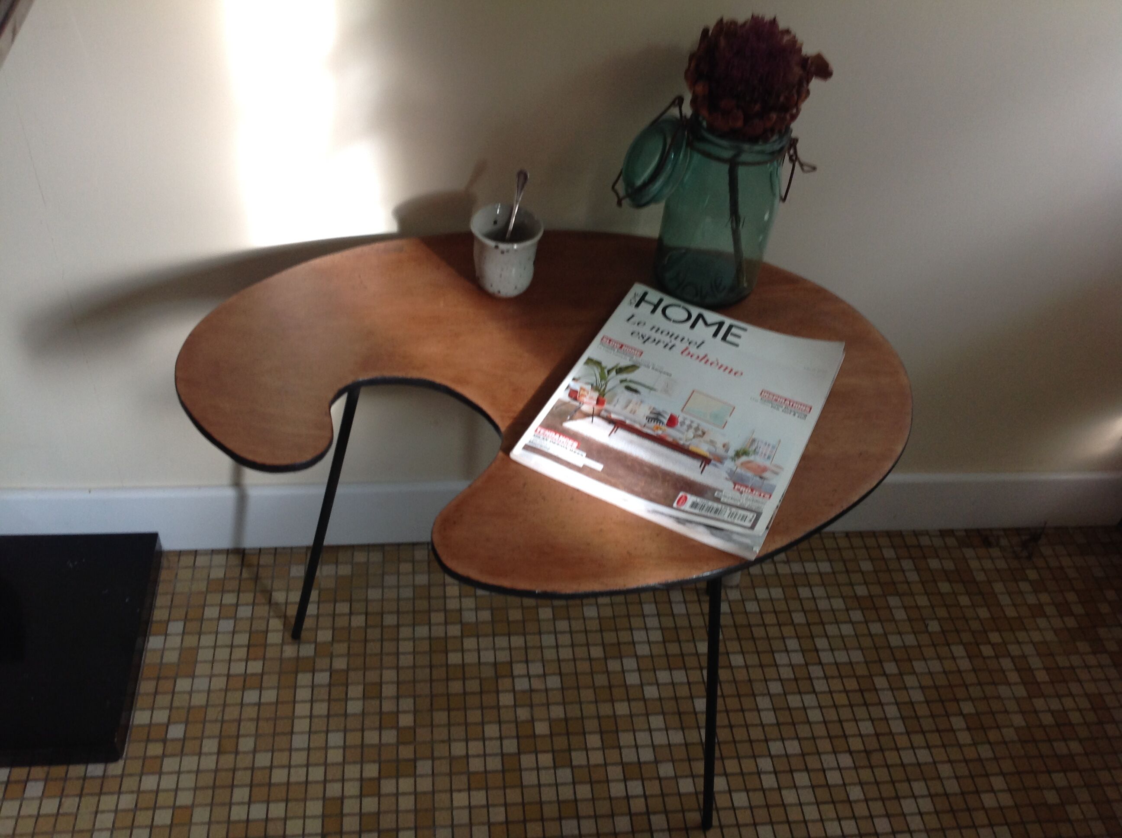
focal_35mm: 35
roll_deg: -7.9
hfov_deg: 52.7
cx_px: 561
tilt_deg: -44.6
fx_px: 1133
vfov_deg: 40.6
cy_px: 419
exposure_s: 1/15
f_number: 2.4
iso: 80
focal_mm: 4.28
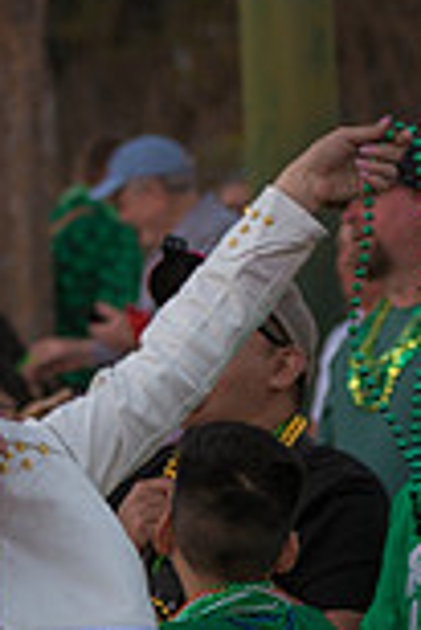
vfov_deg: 9.9
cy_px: 761
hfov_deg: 6.7
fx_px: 3570
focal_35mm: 204
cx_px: -57
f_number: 2.8
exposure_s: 1/160
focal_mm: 70
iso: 160
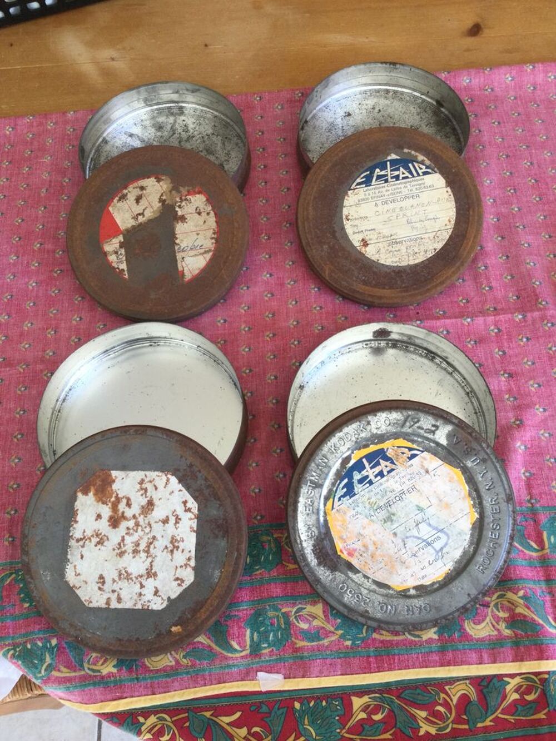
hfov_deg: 45.4
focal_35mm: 31
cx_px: 278
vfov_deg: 58.3
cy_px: 370
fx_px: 664
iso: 25
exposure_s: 1/33
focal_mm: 3.3
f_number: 2.4
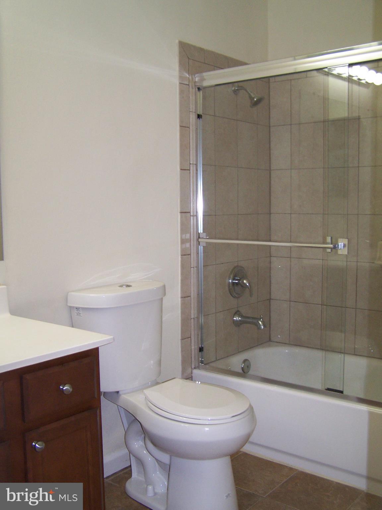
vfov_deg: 49.0
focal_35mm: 38
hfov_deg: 37.7
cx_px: 191
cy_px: 255
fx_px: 559
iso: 140
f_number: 2.8
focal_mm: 6.3
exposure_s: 1/60
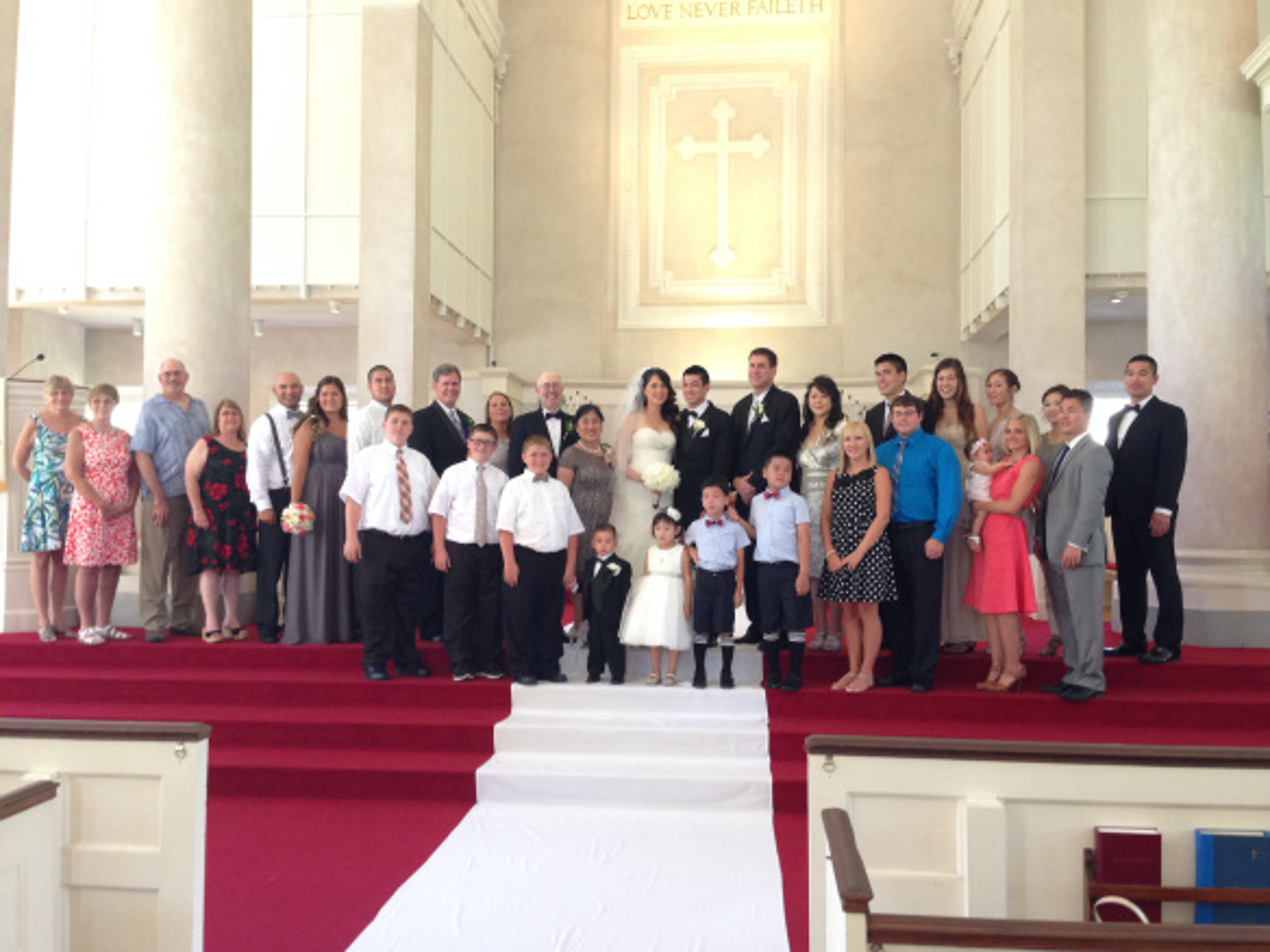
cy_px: 476
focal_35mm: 33
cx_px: 635
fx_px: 1211
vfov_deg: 42.9
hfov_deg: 55.4
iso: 125
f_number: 2.4
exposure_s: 1/20
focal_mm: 4.12
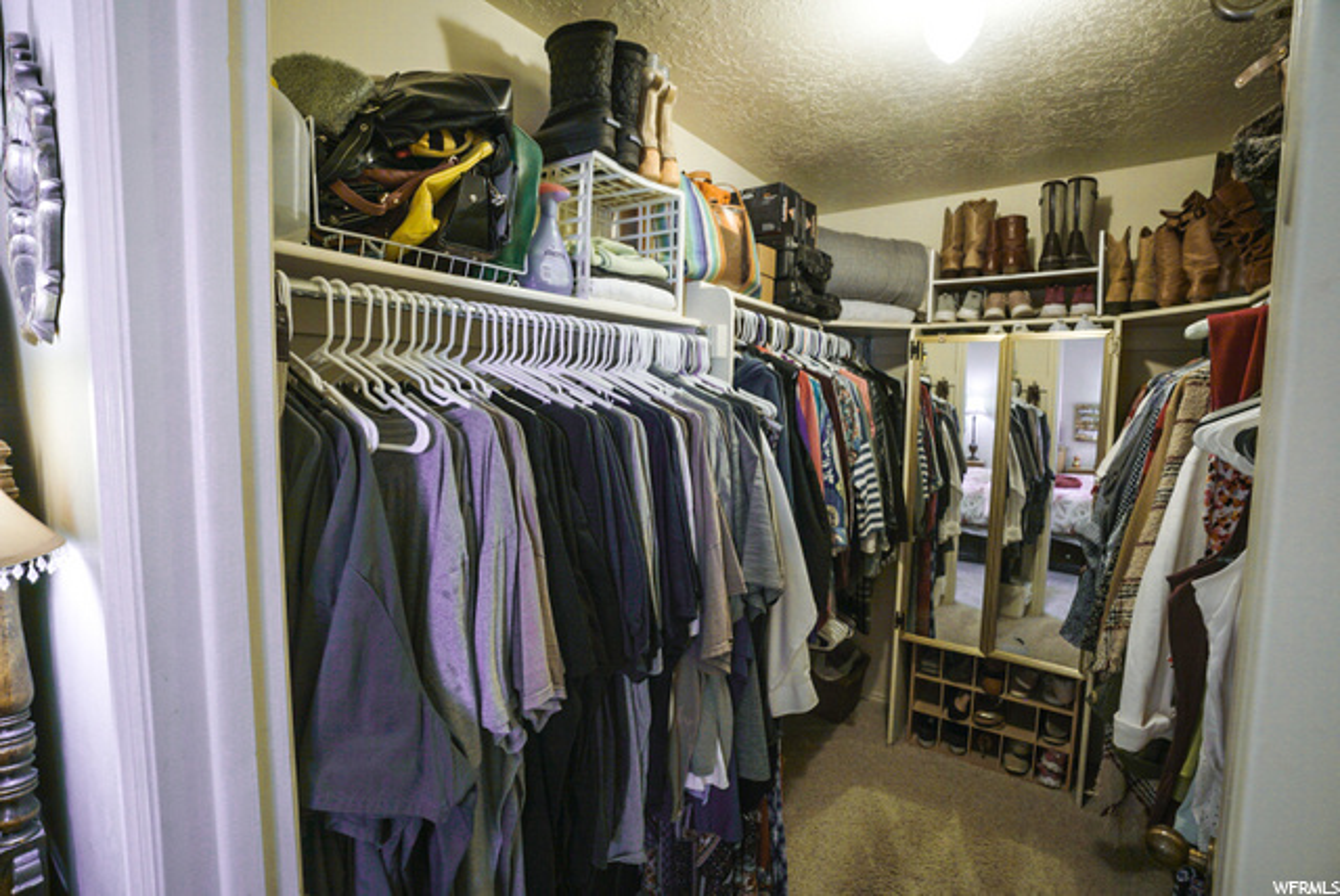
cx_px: 670
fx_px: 596
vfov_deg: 73.9
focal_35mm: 16
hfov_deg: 96.7
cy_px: 448
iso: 800
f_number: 8
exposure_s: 1/6
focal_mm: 16
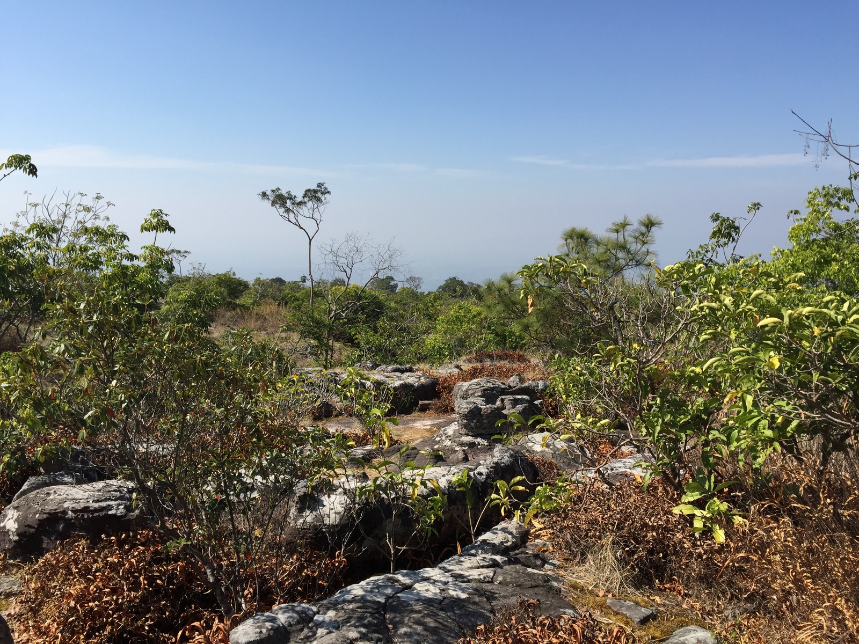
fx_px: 720
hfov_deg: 61.7
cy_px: 322
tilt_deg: -7.9
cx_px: 430
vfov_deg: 48.2
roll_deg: -0.9
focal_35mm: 29
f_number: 2.2
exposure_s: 1/1883
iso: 32
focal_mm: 4.15
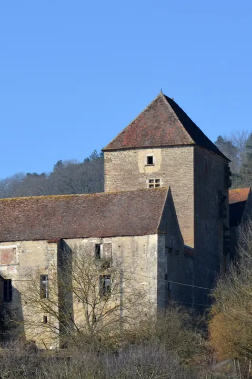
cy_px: 320
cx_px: 72
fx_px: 2380
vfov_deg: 9.1
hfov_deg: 6.1
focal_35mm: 226
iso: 100
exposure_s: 1/125
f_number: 13
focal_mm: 85
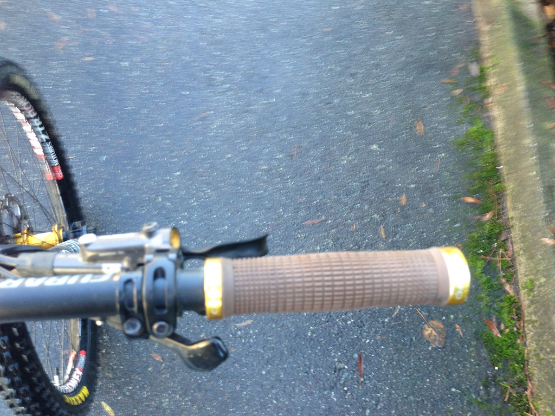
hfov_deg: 55.4
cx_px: 278
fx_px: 529
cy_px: 208
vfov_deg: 42.9
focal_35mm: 33
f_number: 2.4
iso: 64
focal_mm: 4.12
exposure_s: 1/20
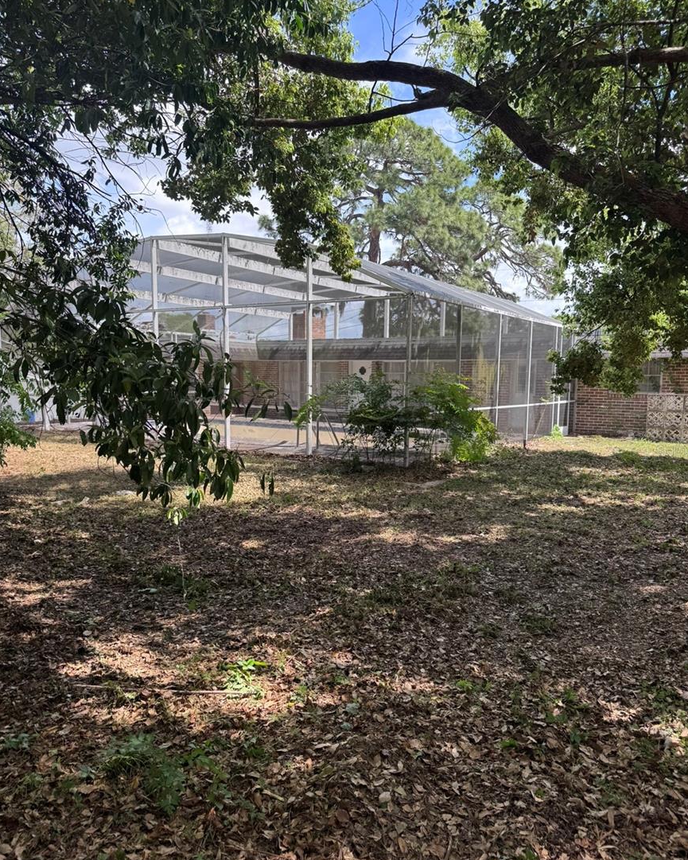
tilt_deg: -8.1
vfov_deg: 66.0
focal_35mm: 26
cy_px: 450
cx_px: 356
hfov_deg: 54.9
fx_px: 662
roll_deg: -0.8
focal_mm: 6.76
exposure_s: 1/912
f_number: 1.78
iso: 80
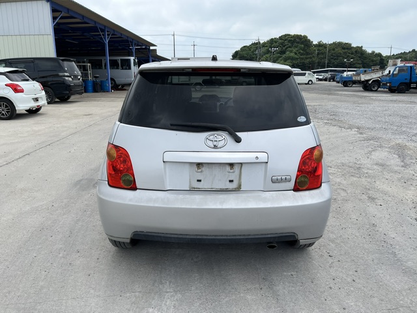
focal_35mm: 26
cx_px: 208
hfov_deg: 67.3
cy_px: 156
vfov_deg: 53.1
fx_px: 313
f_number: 1.6
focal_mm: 5.1
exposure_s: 1/3215
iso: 50
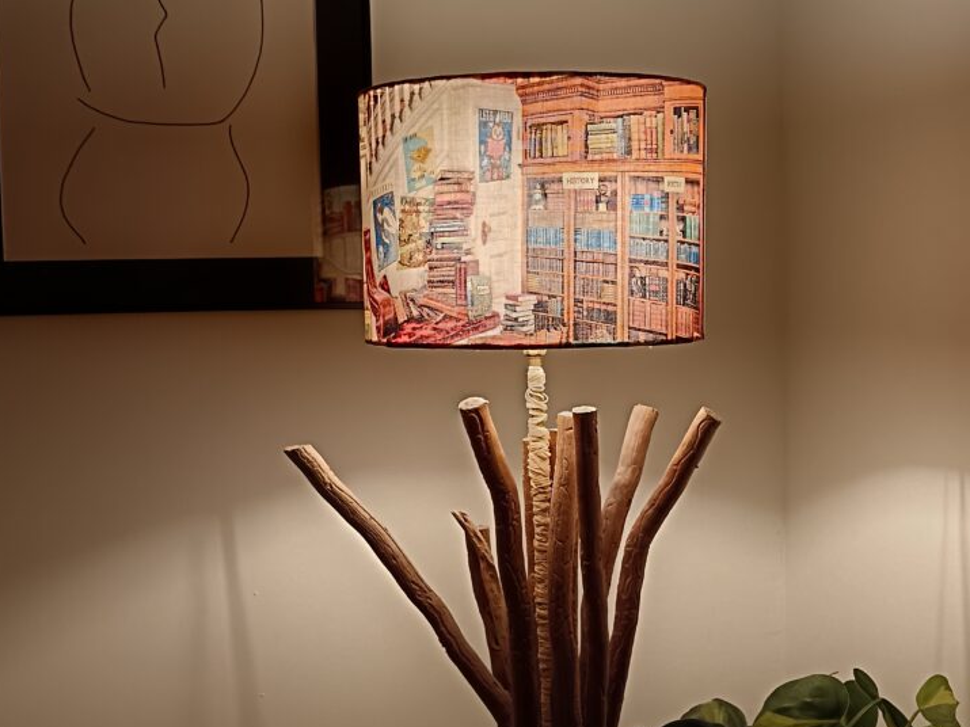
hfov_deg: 36.2
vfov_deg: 27.4
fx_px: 1485
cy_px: 454
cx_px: 492
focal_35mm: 53
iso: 853
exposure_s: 1/33.3
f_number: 1.9
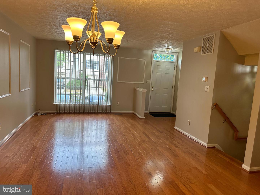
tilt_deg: -7.4
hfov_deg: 71.6
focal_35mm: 24
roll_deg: -3.7
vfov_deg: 56.8
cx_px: 130
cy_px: 98
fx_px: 180
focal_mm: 6.86
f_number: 1.78
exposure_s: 1/135
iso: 100
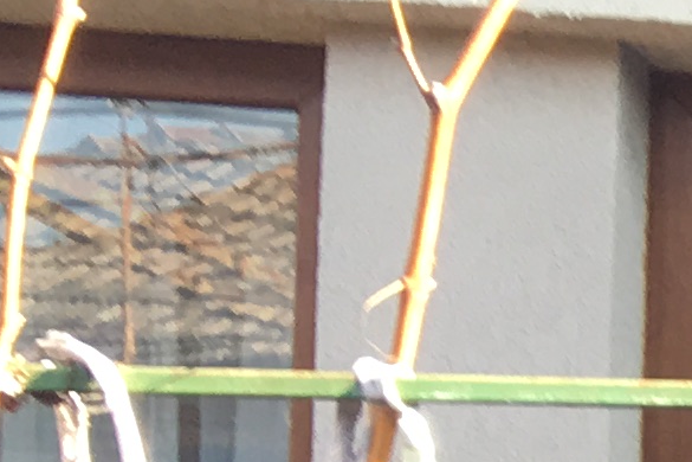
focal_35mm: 208
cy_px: 1109
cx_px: 2328
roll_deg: -2.2
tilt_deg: -2.8
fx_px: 3998
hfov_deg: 8.0
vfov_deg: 6.3
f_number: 2.2
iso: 25
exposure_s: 1/114
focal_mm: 4.15
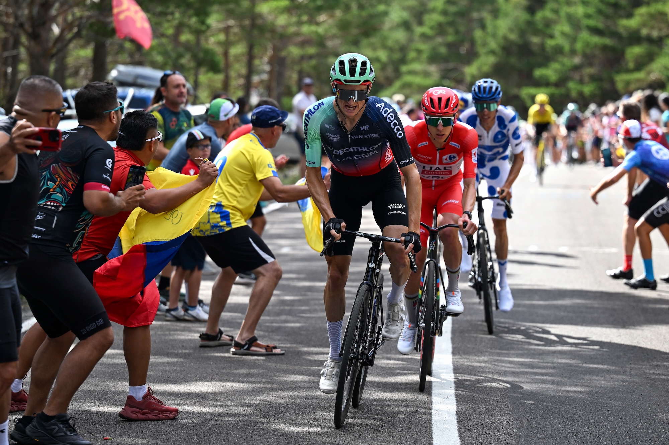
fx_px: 3065
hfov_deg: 12.5
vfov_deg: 8.3
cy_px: 222
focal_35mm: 165
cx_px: 334
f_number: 2.8
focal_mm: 110
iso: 250
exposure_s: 1/1600
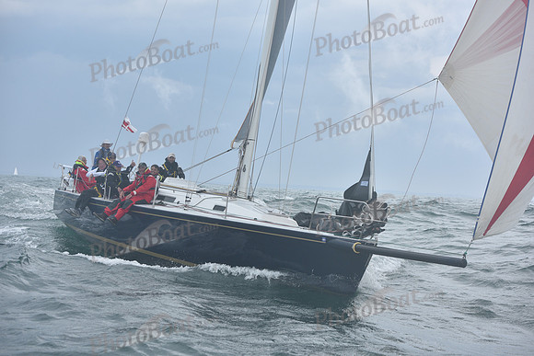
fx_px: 1039
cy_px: 178
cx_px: 267
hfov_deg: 28.8
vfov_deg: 19.5
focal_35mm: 70
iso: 320
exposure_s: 1/800
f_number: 5
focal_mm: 70
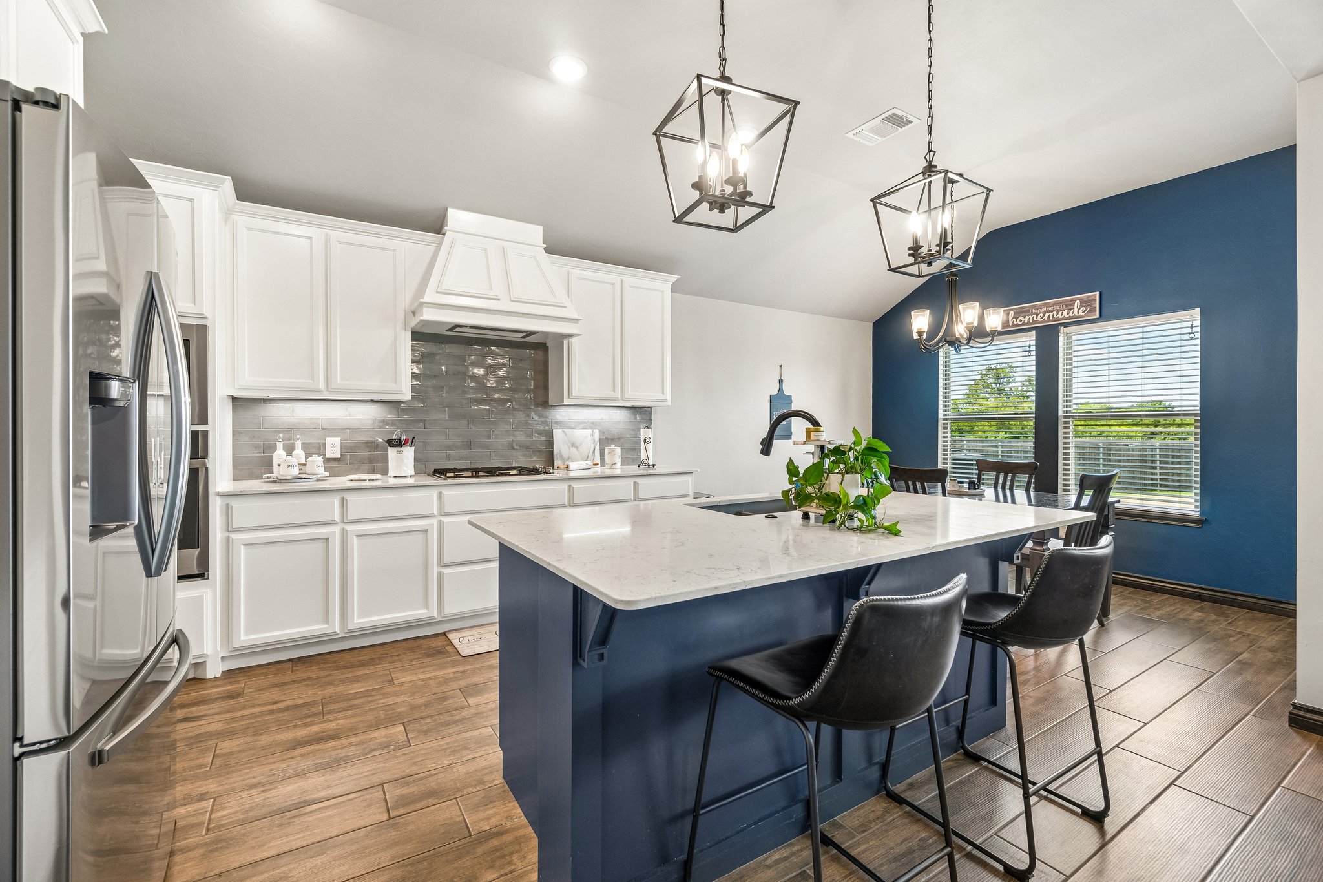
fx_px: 551
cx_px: 662
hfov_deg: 100.4
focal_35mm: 15
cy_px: 441
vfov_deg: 77.3
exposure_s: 1/50
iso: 200
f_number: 6.3
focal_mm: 10
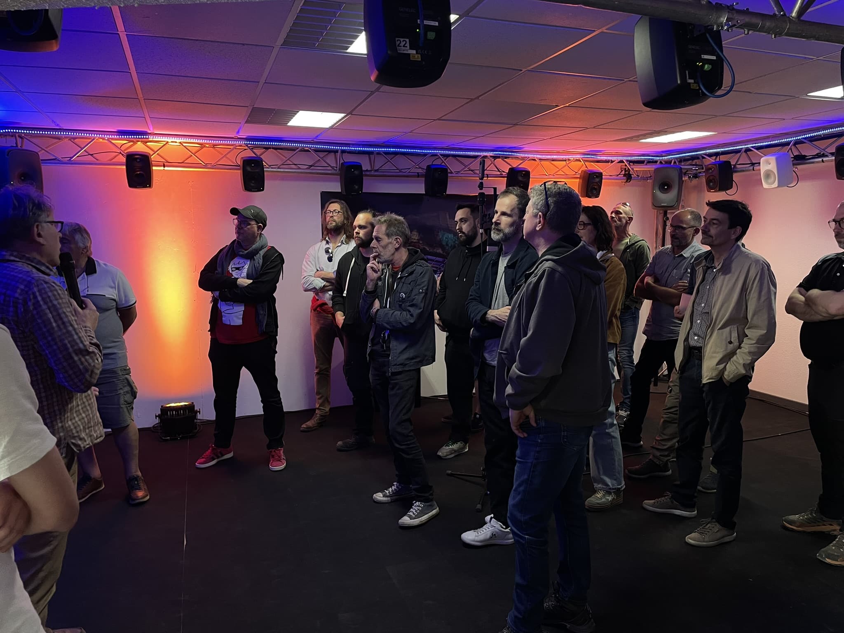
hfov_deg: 67.3
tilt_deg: -6.2
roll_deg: +0.1
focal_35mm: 26
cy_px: 316
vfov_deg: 53.1
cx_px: 422
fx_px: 634
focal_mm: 4.2
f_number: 1.6
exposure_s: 1/50
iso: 200
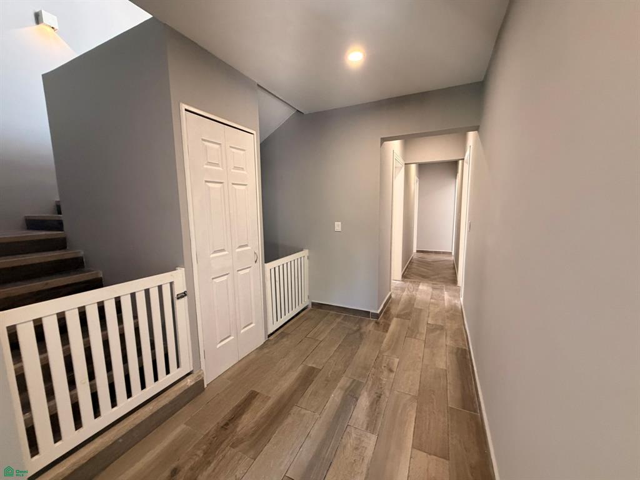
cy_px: 240
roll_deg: +1.5
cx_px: 320
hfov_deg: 102.1
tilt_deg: -6.0
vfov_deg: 85.7
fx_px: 259
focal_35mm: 14
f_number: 2.2
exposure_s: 1/60
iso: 400
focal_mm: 2.22
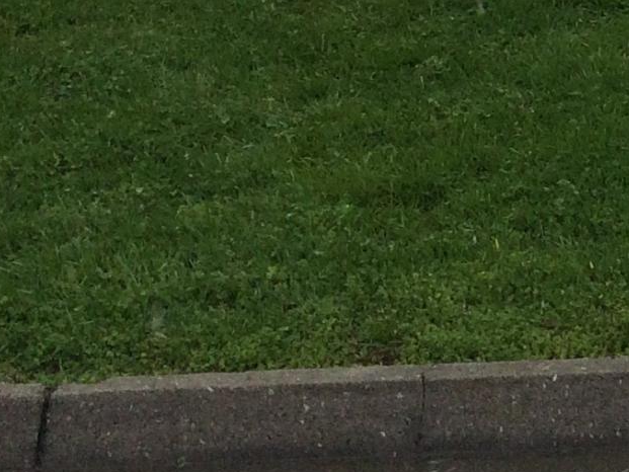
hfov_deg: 13.3
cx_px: 926
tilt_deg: +2.5
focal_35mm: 140
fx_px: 2544
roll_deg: +0.7
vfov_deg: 9.6
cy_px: -612
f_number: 2.2
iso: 32
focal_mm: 4.15
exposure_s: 1/2564
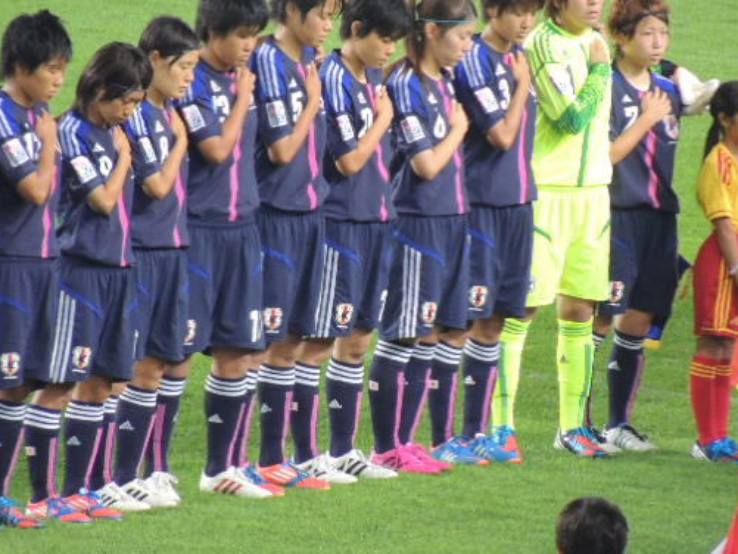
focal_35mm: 1277
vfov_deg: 1.2
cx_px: 331
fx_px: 27232
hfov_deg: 1.6
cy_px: 236
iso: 800
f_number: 5.9
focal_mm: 180
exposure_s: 1/50
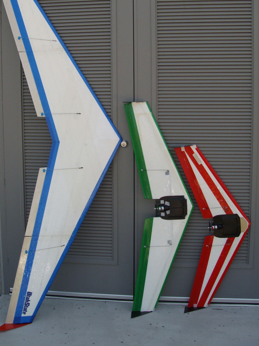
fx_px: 429
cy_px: 150
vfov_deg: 43.8
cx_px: 121
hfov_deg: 33.6
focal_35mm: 43
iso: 80
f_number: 2.7
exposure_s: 1/640
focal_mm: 6
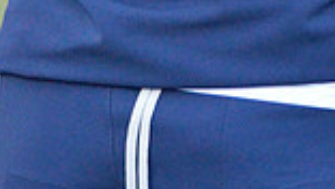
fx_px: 3359
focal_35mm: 378
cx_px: 165
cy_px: -415
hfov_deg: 5.7
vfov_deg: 3.1
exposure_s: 1/500
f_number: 4.5
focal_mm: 65
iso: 4500
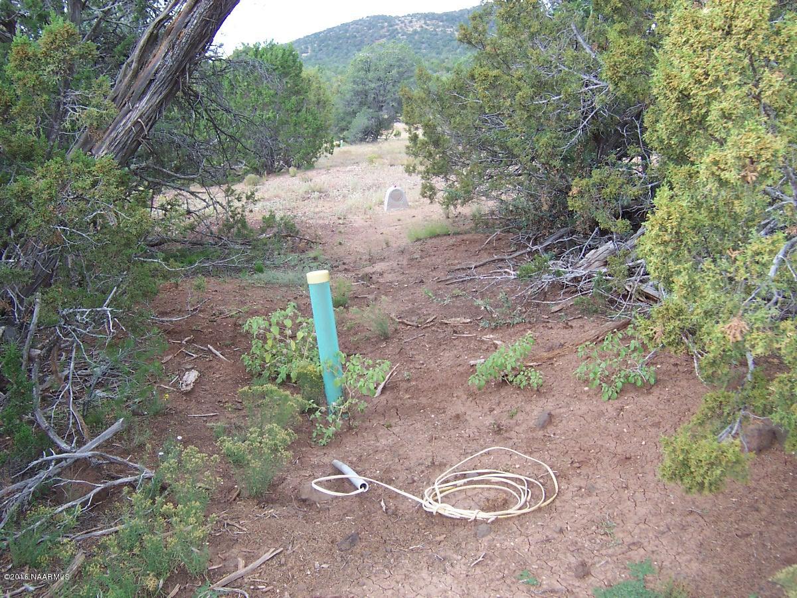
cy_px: 299
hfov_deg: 51.4
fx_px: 829
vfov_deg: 39.7
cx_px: 398
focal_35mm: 36
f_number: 3.4
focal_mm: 5.6
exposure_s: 1/90
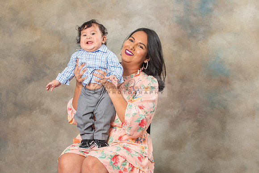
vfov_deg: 8.2
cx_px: 96
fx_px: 1207
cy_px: 88
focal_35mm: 168
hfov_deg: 12.2
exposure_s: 1/125
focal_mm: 80
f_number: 5.6
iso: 200
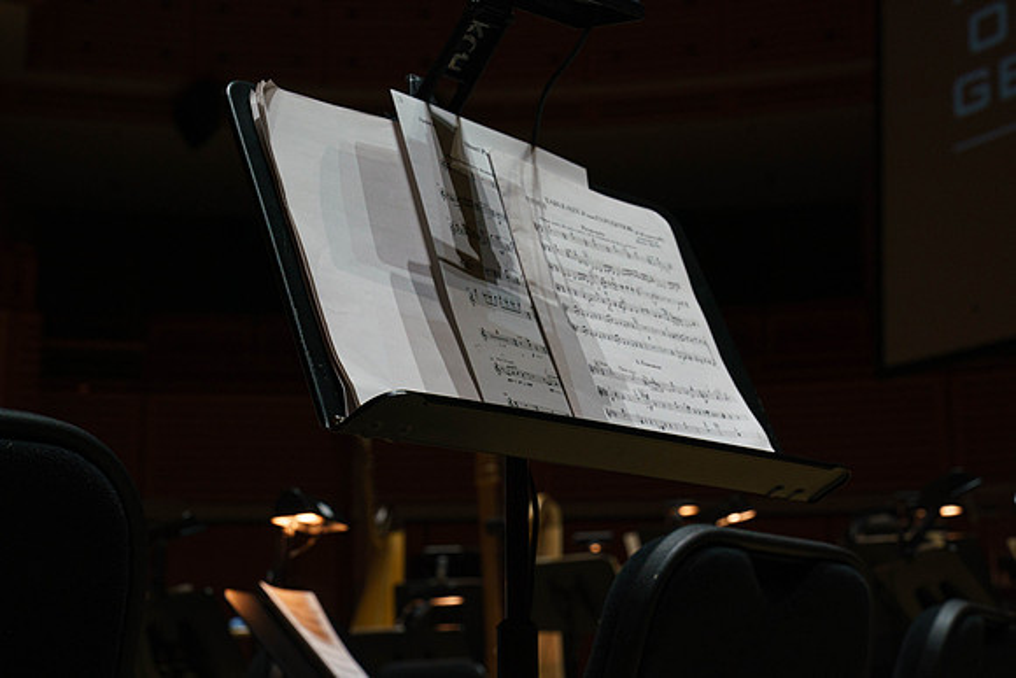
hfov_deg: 28.8
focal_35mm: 70
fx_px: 1976
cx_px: 508
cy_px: 339
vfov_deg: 19.5
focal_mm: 70
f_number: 9
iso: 2500
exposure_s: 1/200
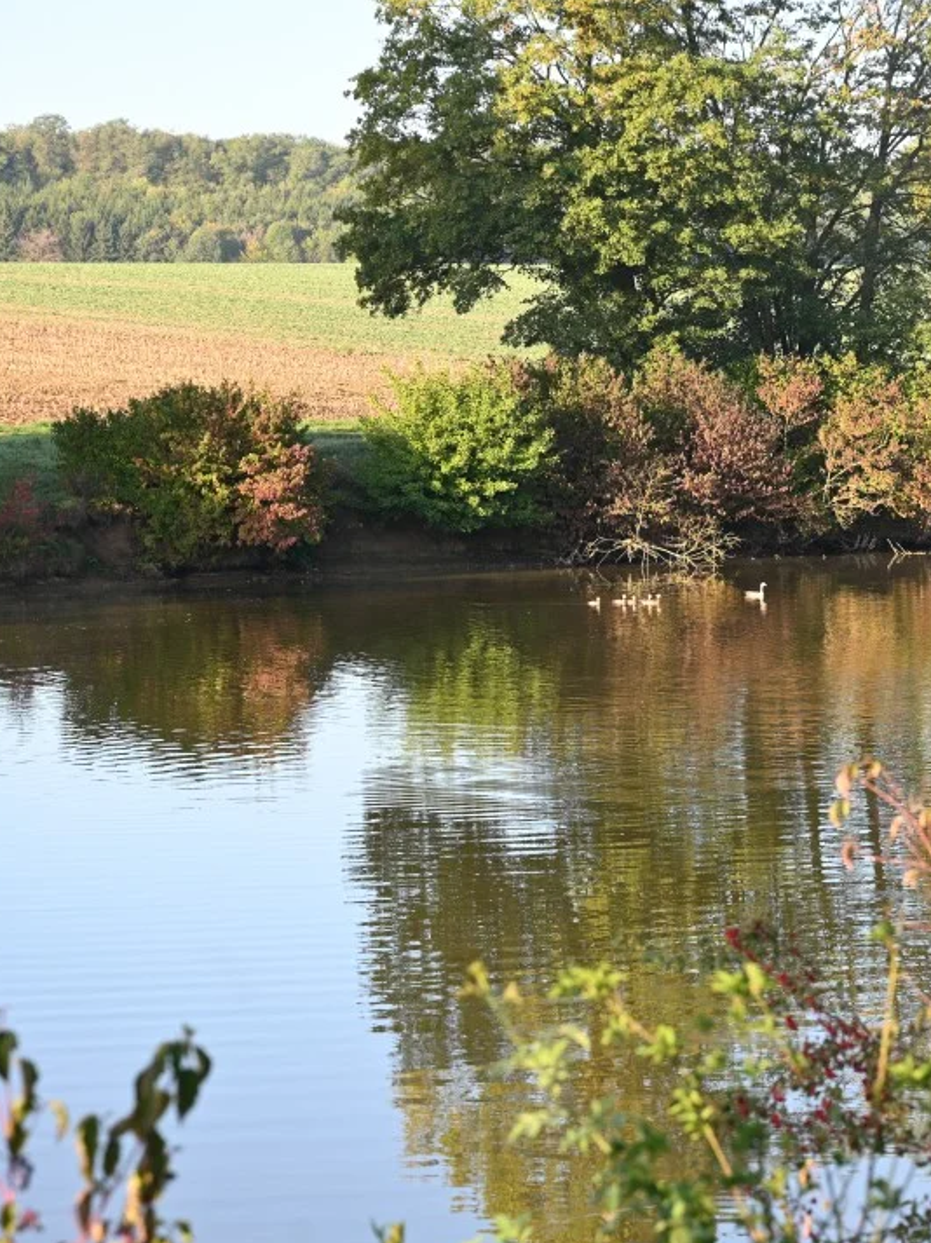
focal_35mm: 102
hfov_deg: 14.4
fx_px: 3661
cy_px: 626
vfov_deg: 19.3
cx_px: 818
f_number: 5.6
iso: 200
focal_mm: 70
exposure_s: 1/250
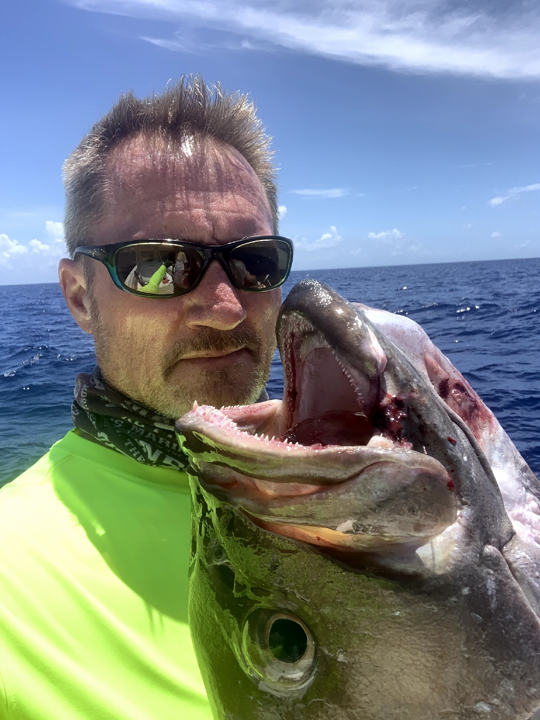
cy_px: 360
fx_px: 666
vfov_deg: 56.8
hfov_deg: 44.2
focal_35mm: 32
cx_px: 270
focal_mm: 2.87
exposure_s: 1/709
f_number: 2.2
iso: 16
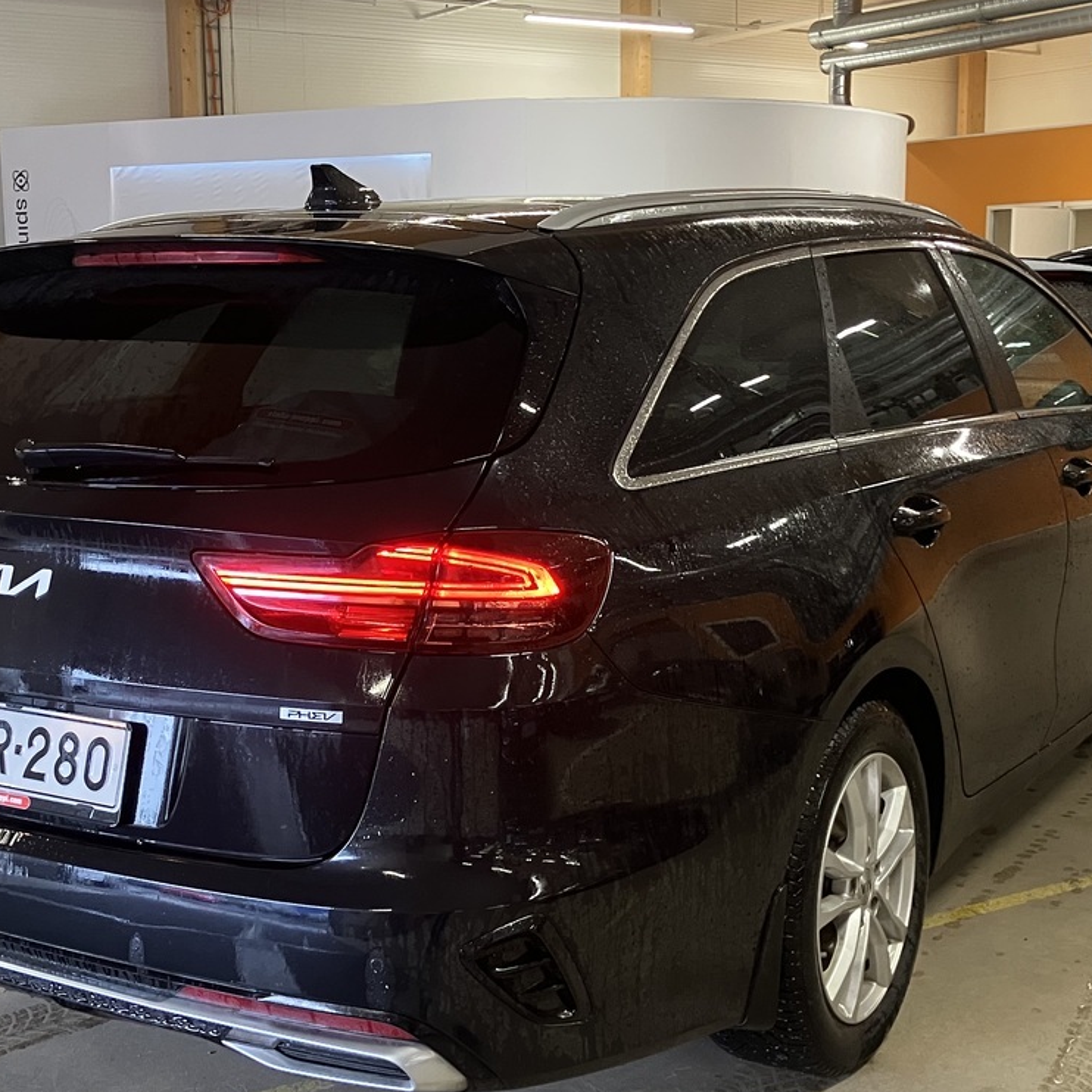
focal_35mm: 48
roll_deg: +0.2
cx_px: 537
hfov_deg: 35.4
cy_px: 625
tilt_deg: -10.3
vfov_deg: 35.3
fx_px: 1713
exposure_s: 1/50
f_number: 1.8
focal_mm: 3.99
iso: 200
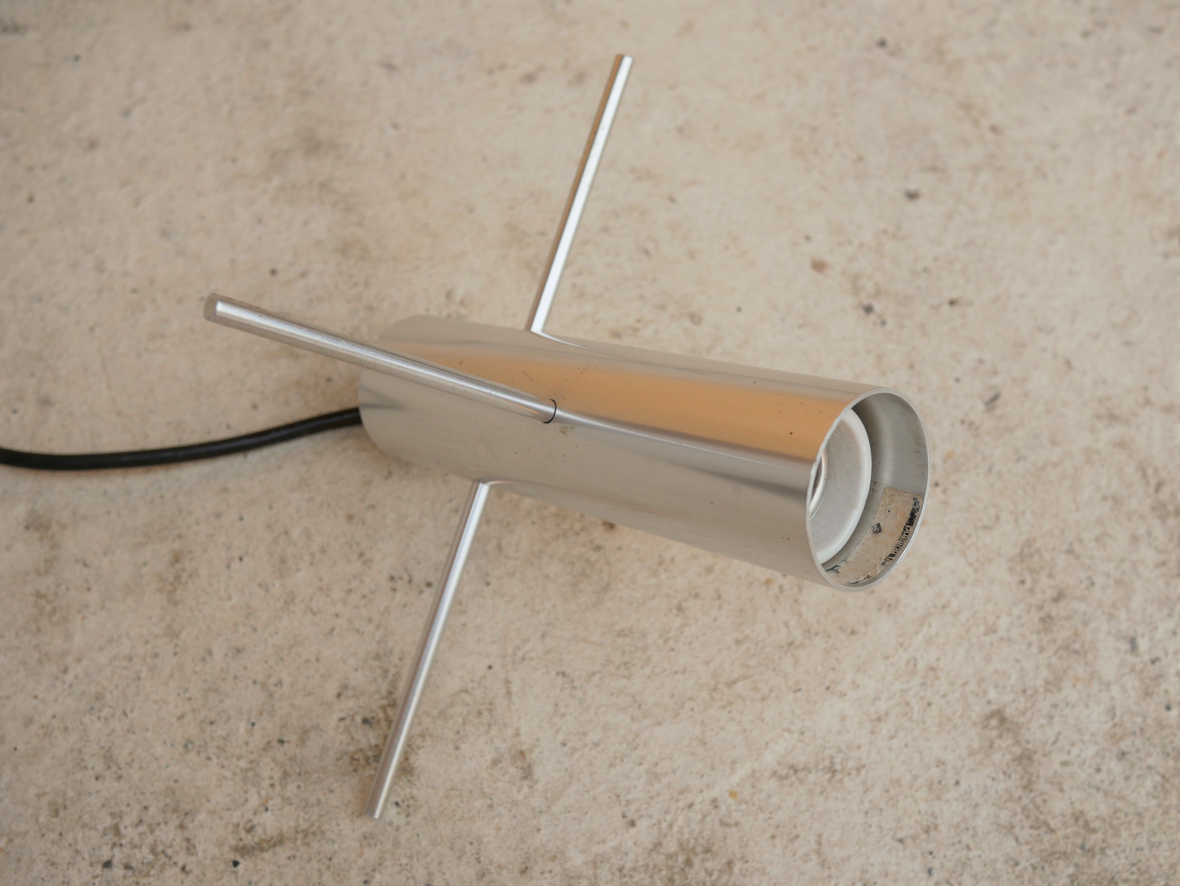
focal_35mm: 40
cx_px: 590
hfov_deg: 46.8
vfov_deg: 36.0
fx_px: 1364
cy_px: 443
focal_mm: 20
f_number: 3.5
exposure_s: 1/400
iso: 200
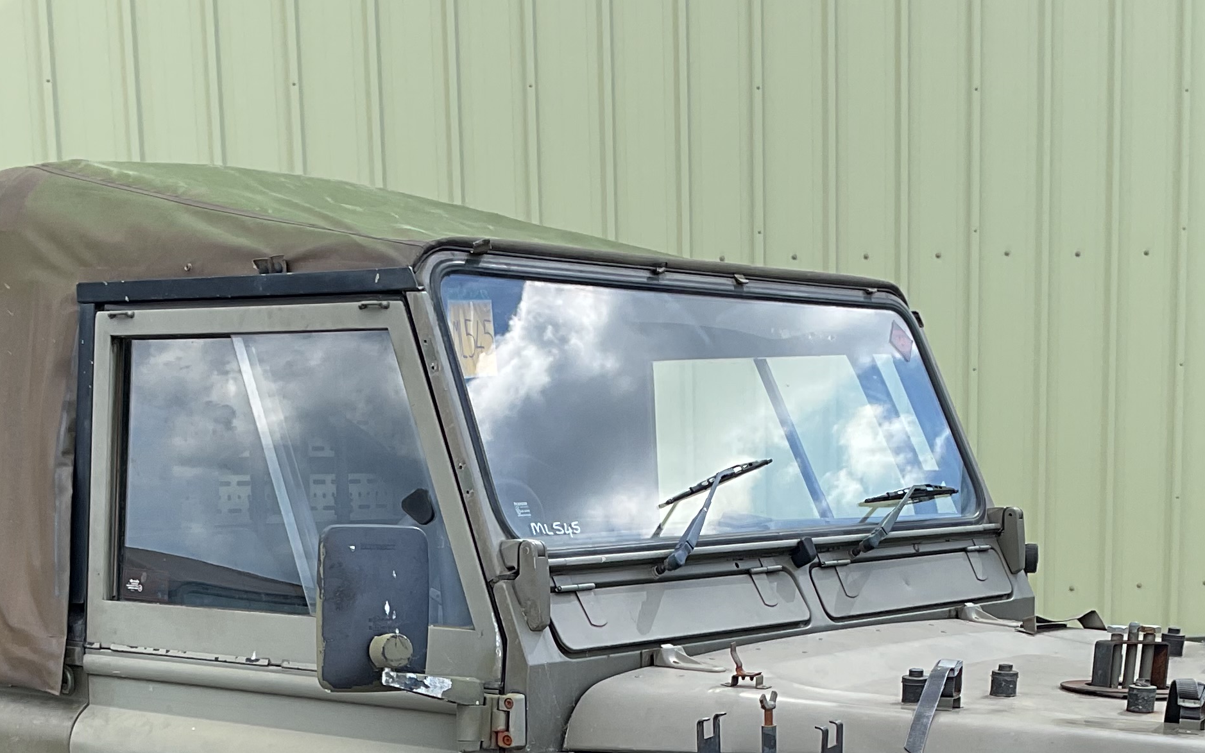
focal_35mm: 66
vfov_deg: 18.7
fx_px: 2168
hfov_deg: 31.1
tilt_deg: -10.1
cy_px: 904
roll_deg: +2.6
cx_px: 602
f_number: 1.8
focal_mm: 3
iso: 16
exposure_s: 1/691
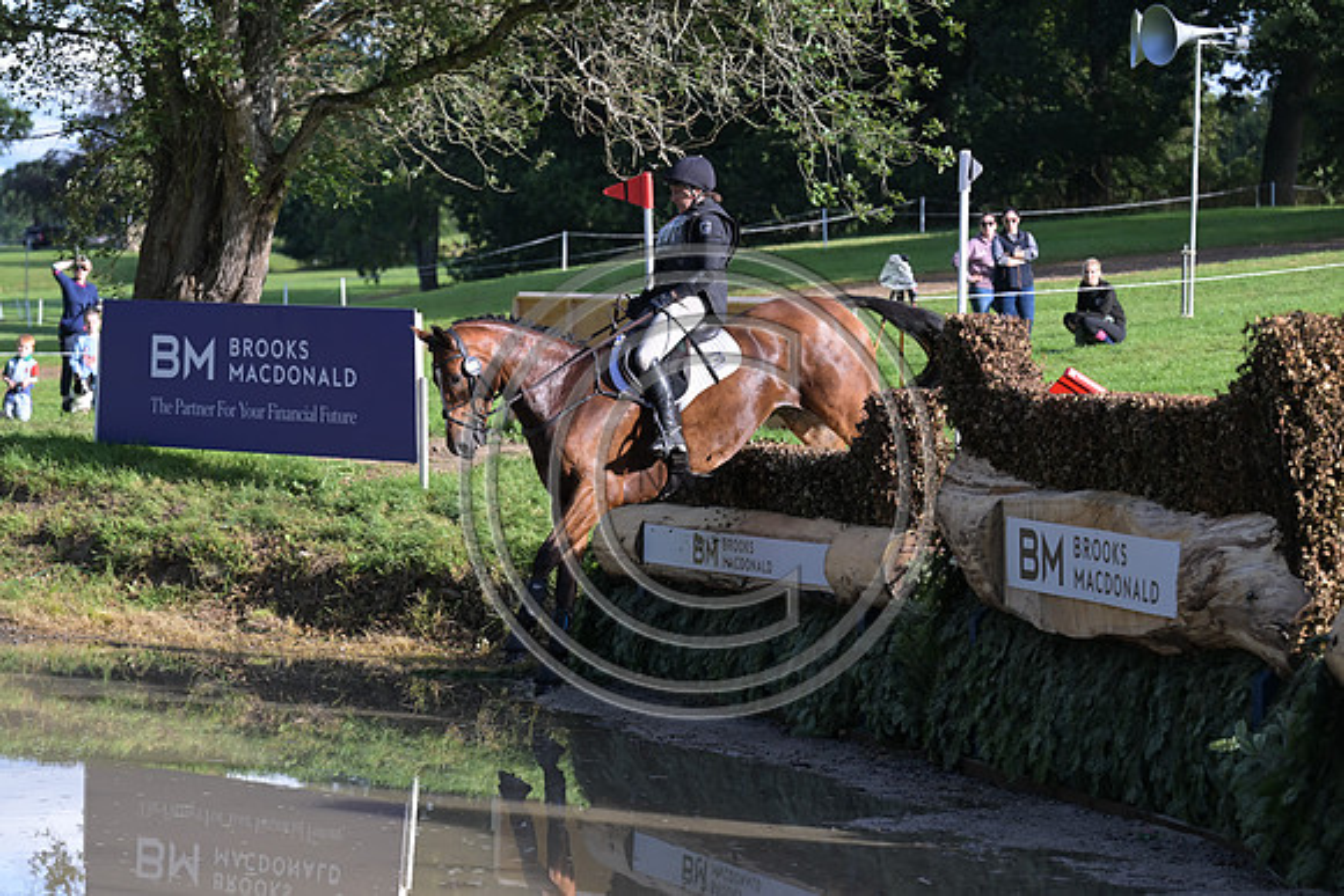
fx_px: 4854
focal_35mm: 130
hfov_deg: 15.8
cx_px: 672
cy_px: 448
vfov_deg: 10.6
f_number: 5.6
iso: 720
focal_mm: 130
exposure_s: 1/1250
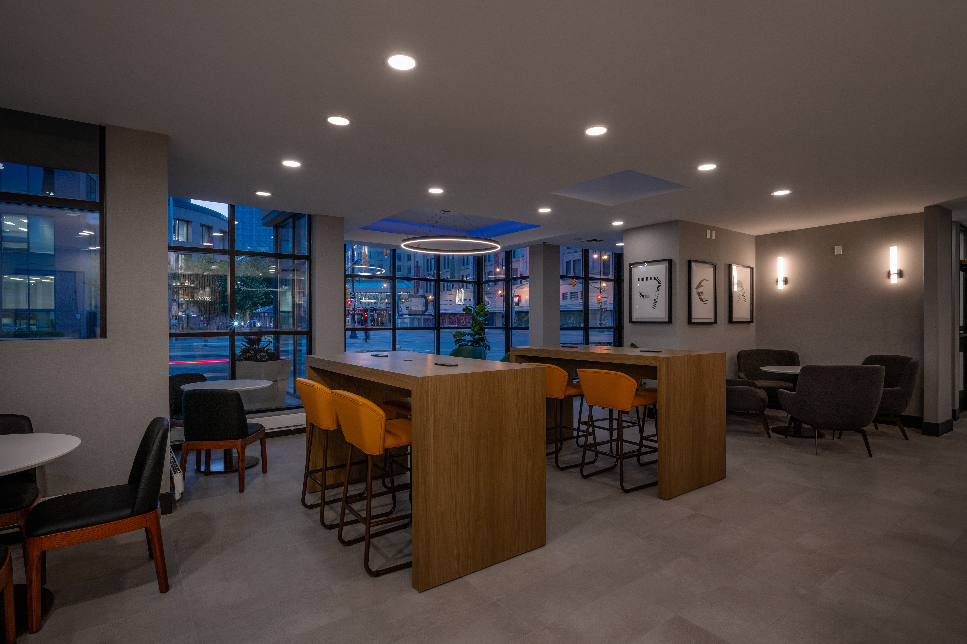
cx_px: 484
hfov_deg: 90.0
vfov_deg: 67.4
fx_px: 483
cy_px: 322
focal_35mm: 18
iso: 160
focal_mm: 18
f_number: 11
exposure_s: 1/2.5
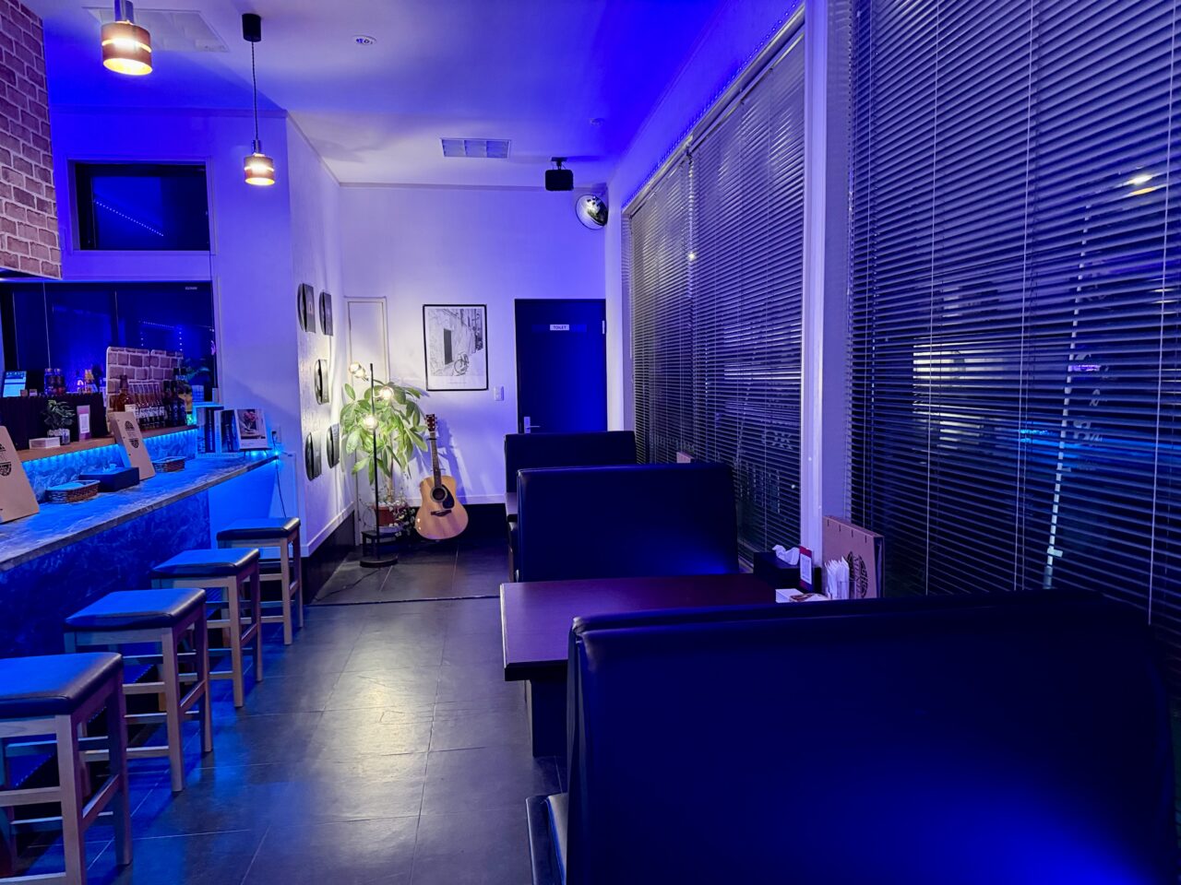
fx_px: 819
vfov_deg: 56.8
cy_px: 442
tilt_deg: -4.2
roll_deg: +0.9
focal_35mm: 24
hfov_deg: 71.6
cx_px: 590
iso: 800
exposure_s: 1/50
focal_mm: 6.76
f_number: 1.78
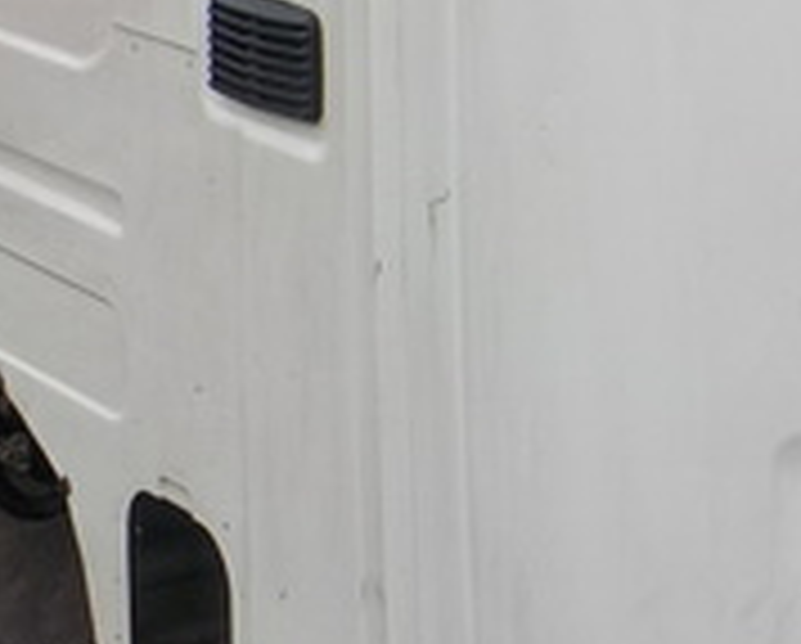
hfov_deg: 17.6
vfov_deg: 14.5
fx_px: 2493
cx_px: 878
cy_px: -14
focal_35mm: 105
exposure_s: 1/80
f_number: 3.3
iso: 125
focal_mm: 4.1
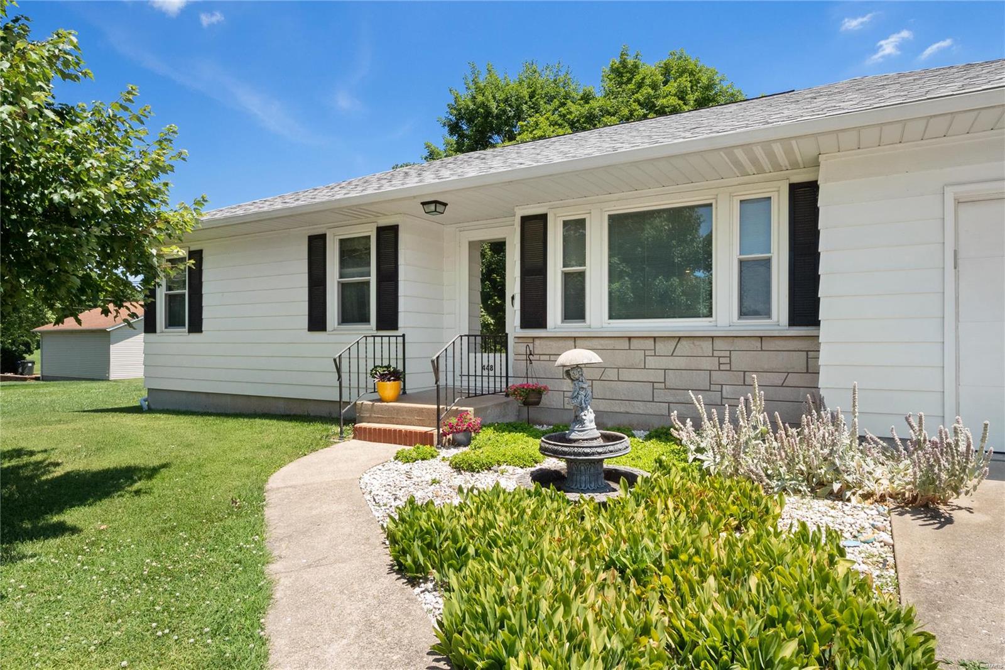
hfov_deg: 78.6
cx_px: 502
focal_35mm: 22
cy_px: 335
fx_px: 614
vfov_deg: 57.2
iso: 400
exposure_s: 1/250
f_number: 10
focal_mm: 11
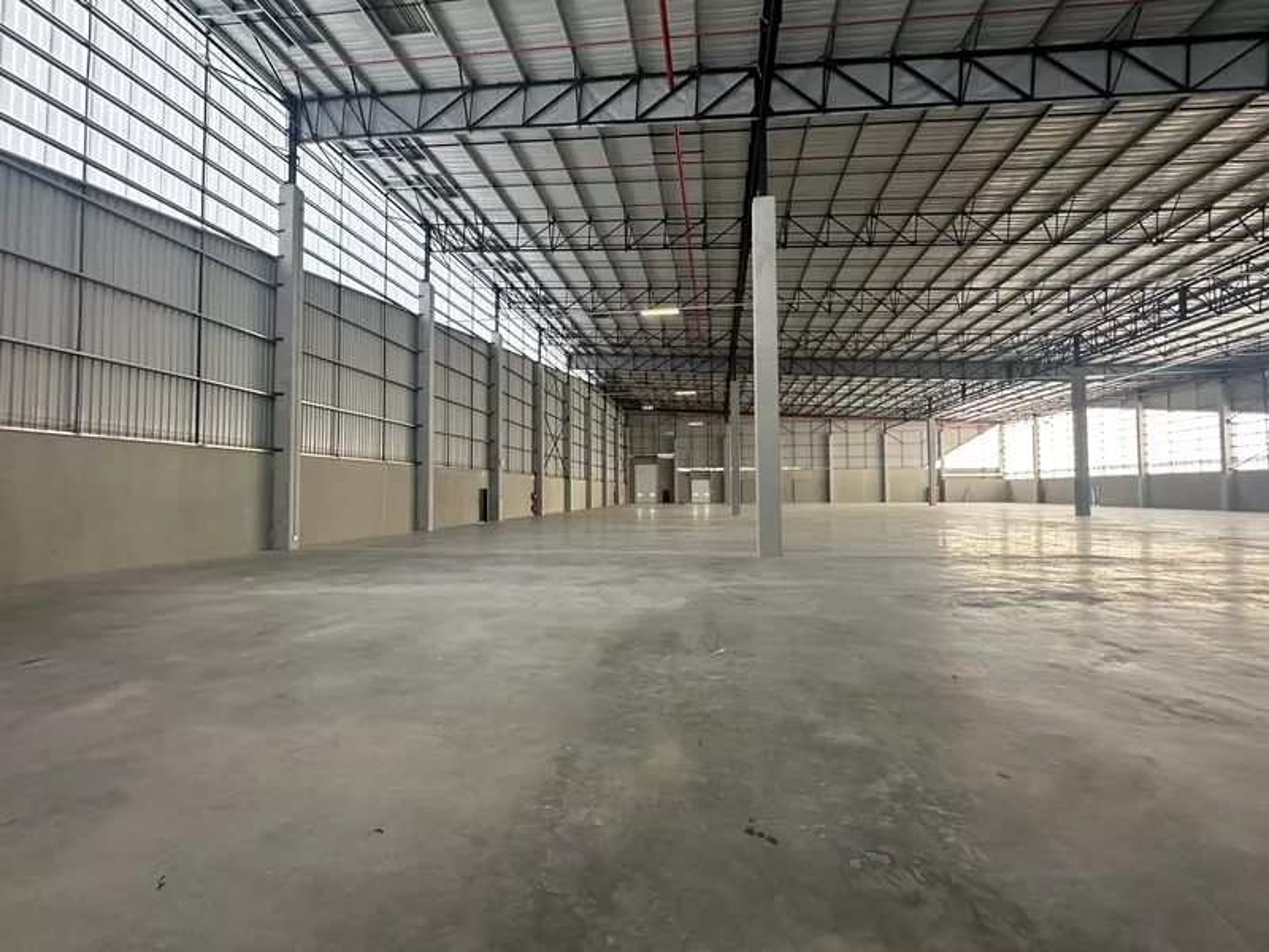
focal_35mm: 14
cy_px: 476
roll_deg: -0.1
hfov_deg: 102.1
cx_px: 634
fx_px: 513
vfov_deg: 85.7
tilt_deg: +2.5
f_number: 2.2
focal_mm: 2.22
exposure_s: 1/100
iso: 200
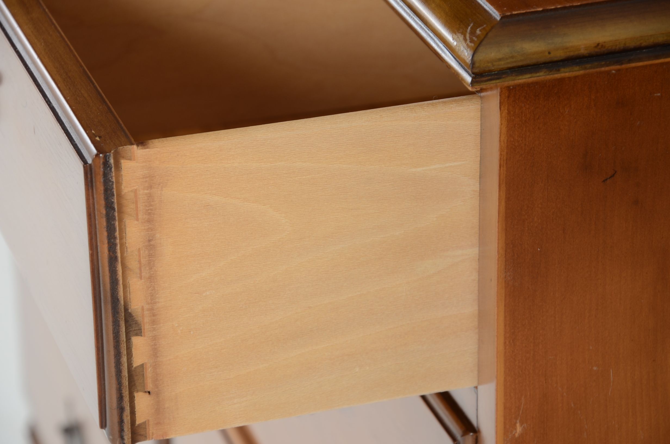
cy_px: 222
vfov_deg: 8.7
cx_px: 335
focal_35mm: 158
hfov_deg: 13.1
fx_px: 2925
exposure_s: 1/80
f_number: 7.1
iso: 125
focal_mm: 105
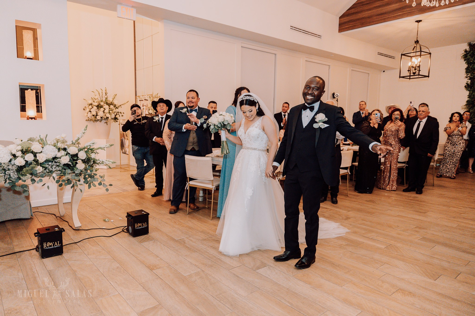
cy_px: 158
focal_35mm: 24
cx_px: 238
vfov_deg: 53.1
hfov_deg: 73.7
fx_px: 317
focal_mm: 24
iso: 3200
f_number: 2.8
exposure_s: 1/200
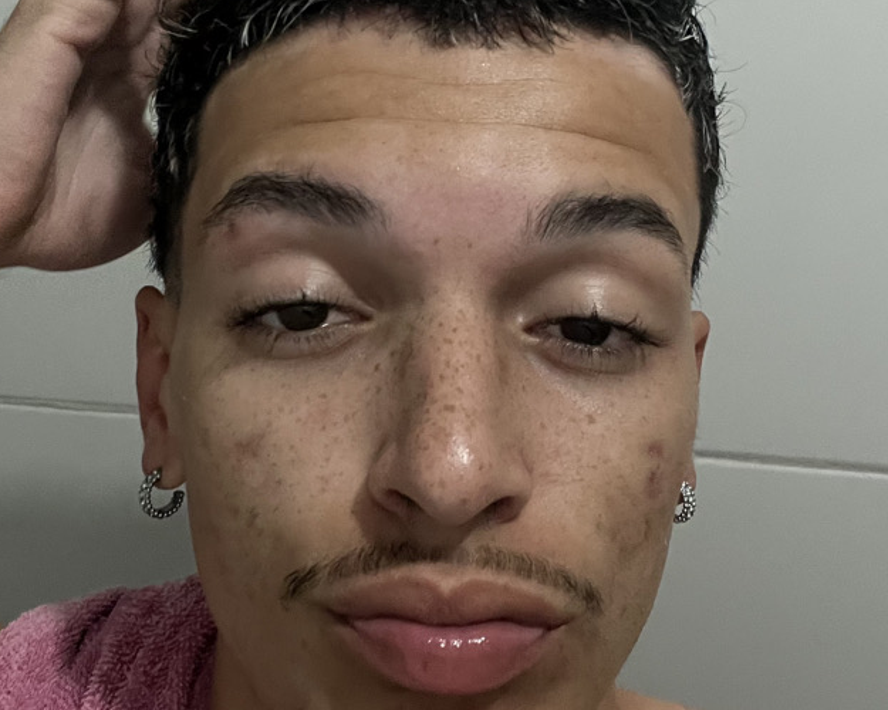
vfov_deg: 31.3
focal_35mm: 48
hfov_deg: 38.8
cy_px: 267
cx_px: 411
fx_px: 1262
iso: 320
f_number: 2.2
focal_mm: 2.71
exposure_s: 1/60
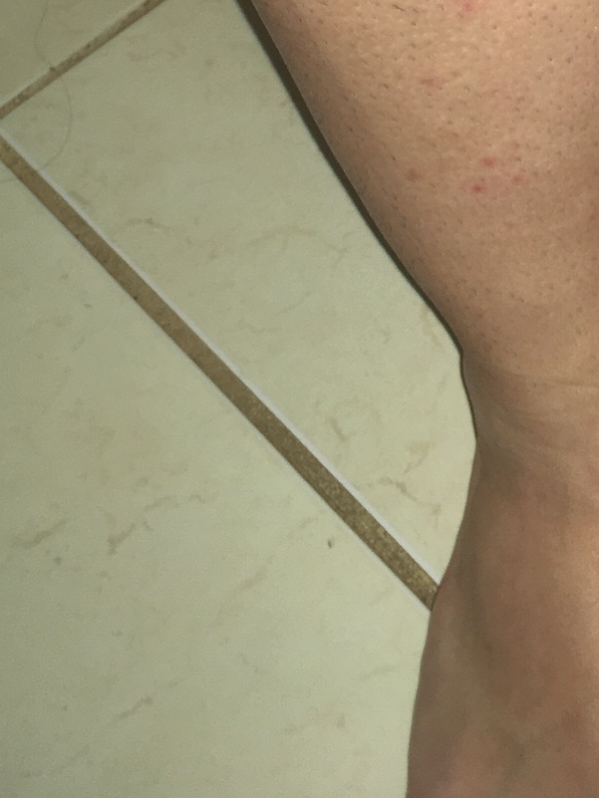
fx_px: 1684
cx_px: 635
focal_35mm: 73
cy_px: -201
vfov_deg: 23.9
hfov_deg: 19.4
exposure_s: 1/22
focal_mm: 4.15
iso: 25
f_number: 2.2
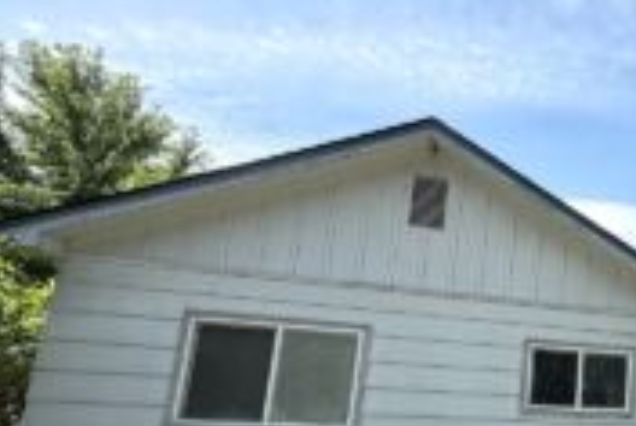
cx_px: 694
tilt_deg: +10.4
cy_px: 354
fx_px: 584
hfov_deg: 44.3
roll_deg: -1.3
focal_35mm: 33
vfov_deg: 38.3
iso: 50
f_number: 2.2
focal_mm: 2.22
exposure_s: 1/1211
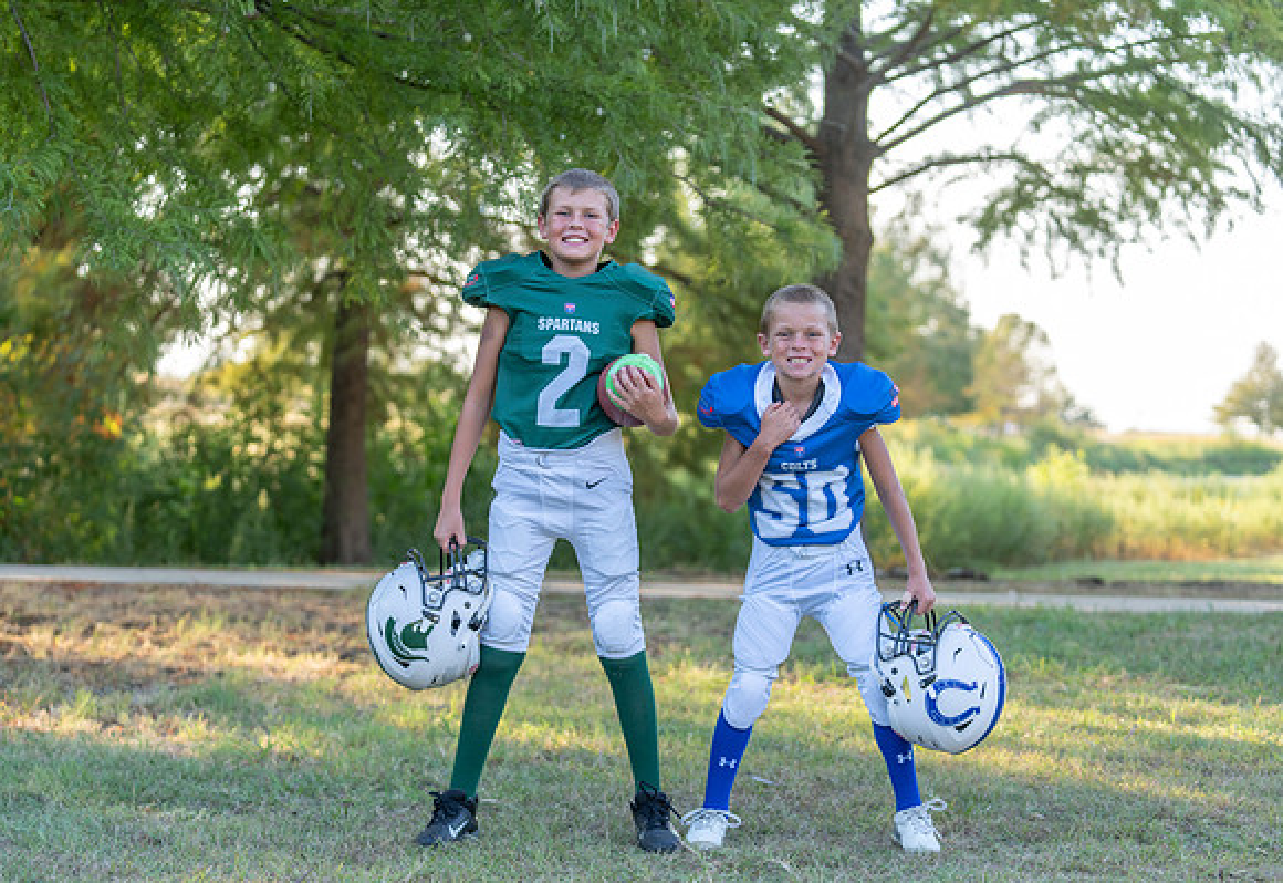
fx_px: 2710
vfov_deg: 18.5
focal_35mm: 75
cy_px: 465
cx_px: 652
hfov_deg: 26.6
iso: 160
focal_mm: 70
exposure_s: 1/320
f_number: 2.8
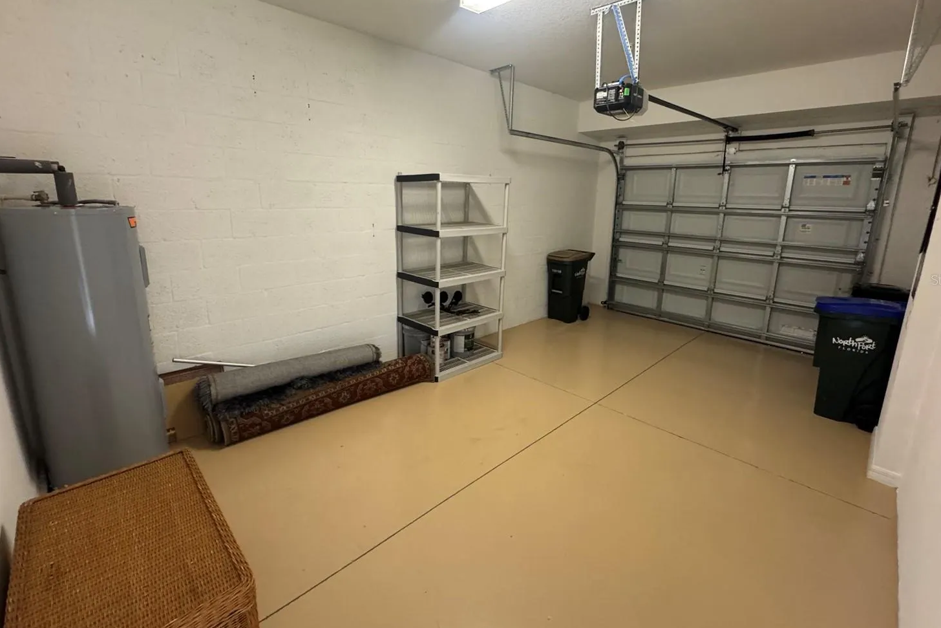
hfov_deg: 96.7
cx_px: 475
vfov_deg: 73.5
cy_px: 279
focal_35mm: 16
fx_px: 418
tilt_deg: -13.0
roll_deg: -1.7
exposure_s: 1/60
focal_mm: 2.22
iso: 320
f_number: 2.2
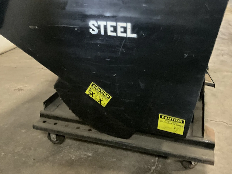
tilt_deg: -19.7
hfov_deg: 48.8
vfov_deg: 37.5
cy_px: 65
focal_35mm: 38
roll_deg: +0.0
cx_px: 132
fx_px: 255
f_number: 1.8
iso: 500
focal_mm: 3
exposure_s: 1/30
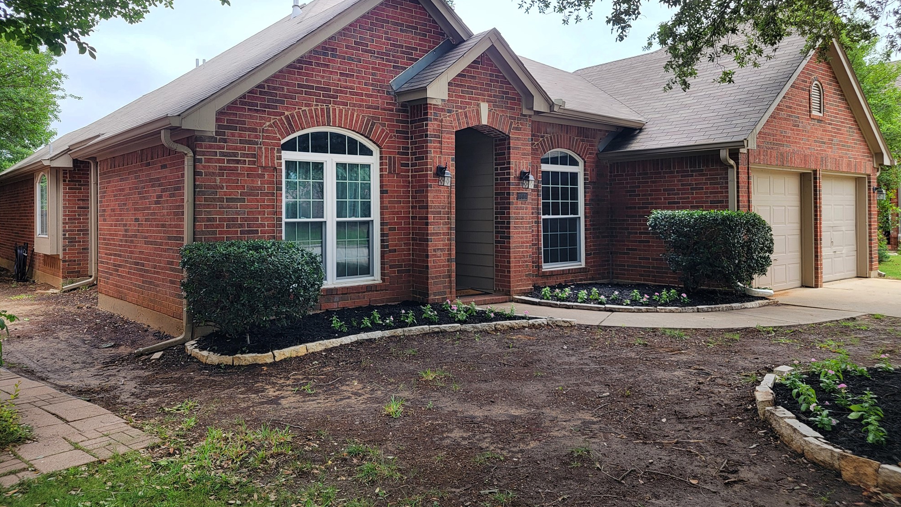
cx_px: 441
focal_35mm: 27
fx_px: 645
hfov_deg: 69.8
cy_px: 221
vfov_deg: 42.8
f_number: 1.8
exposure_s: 1/265
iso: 16
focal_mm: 6.7
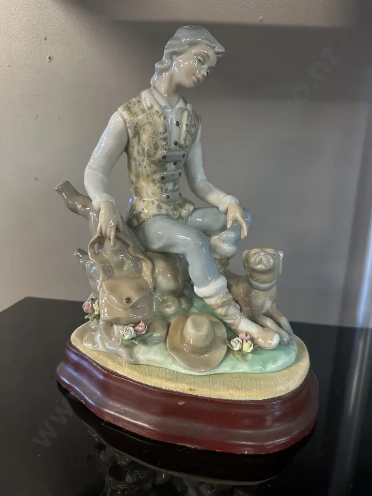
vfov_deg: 71.6
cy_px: 248
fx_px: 344
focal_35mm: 24
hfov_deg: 56.8
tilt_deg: -15.2
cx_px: 186
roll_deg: -1.6
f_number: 1.78
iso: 200
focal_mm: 6.86
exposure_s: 1/50
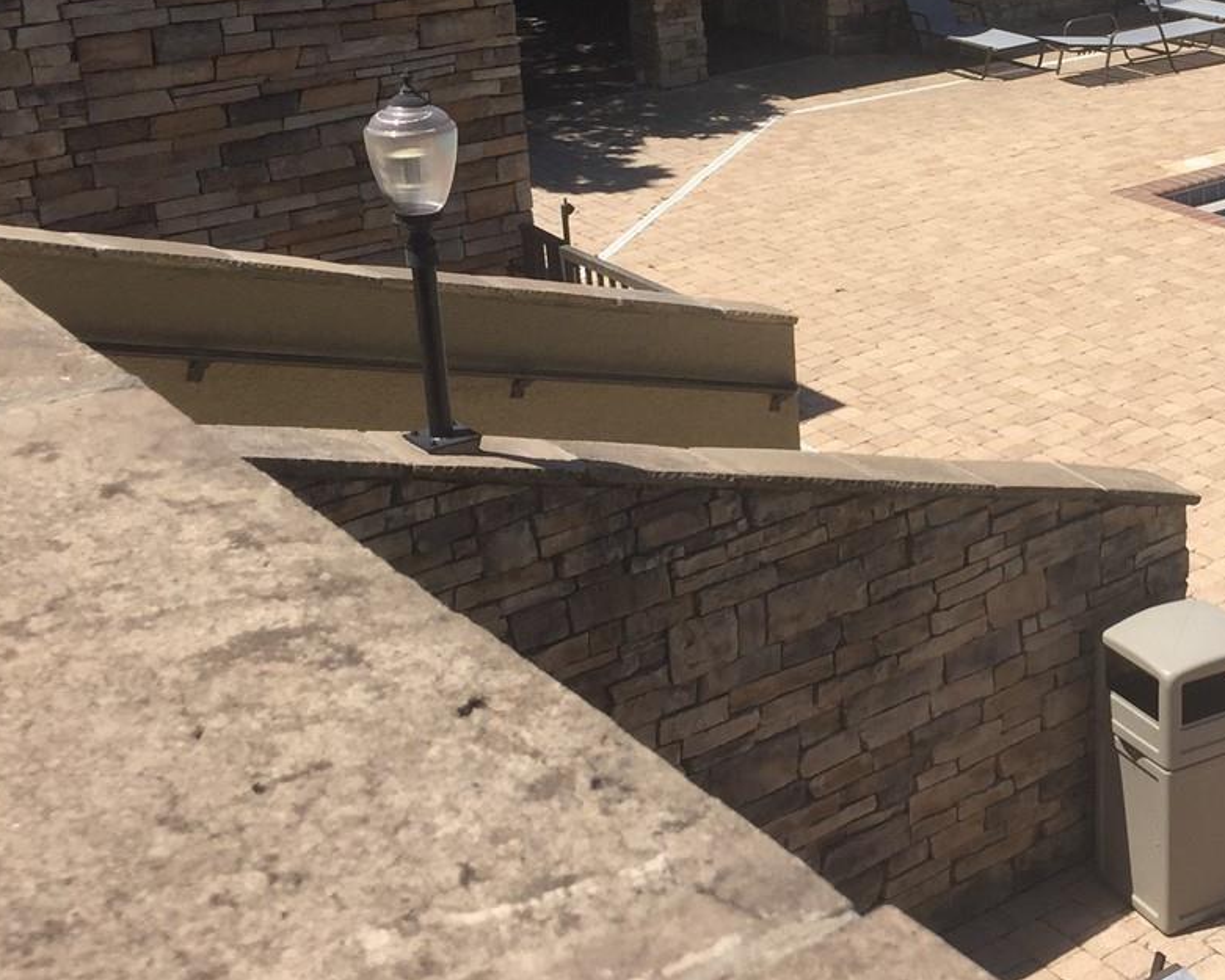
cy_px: 193
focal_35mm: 58
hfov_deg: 30.3
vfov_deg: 25.8
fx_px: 2103
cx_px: 1211
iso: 32
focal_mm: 4.15
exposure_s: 1/2639
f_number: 2.2
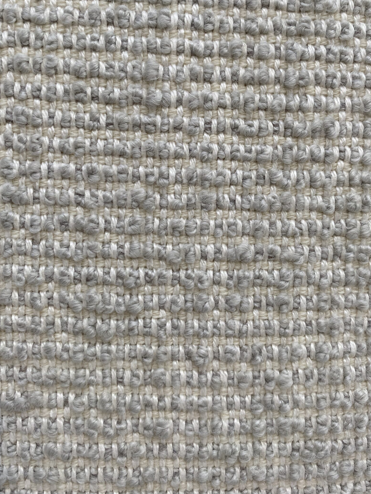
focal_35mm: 32
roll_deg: -0.2
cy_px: 200
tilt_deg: -23.4
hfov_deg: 44.2
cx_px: 191
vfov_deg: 56.4
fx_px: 457
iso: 100
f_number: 1.8
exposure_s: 1/121
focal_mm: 4.25
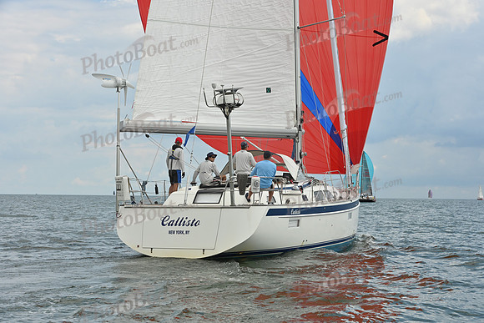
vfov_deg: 19.5
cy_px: 162
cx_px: 242
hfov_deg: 28.8
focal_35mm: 70
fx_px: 941
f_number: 7.1
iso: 320
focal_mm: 70
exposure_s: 1/1250
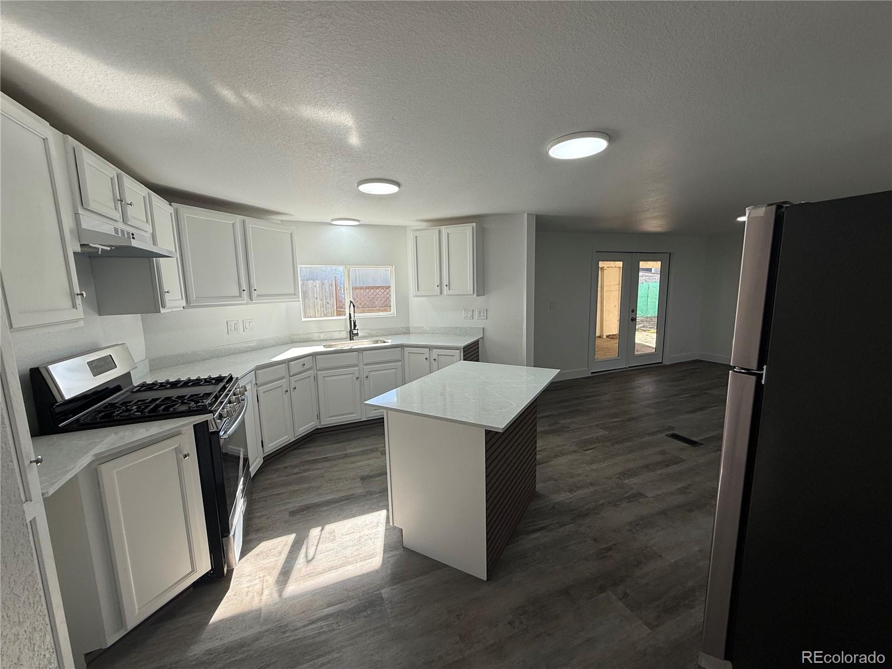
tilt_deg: -7.1
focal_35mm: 14
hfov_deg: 102.1
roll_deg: +1.7
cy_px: 334
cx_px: 446
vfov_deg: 85.7
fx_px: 361
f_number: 2.2
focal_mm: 2.22
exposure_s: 1/182
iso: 50
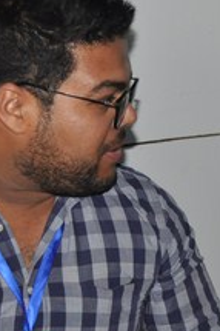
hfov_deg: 11.7
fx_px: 1065
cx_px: 189
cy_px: 229
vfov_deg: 17.6
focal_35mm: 116
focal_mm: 26
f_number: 4
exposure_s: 1/60
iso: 800
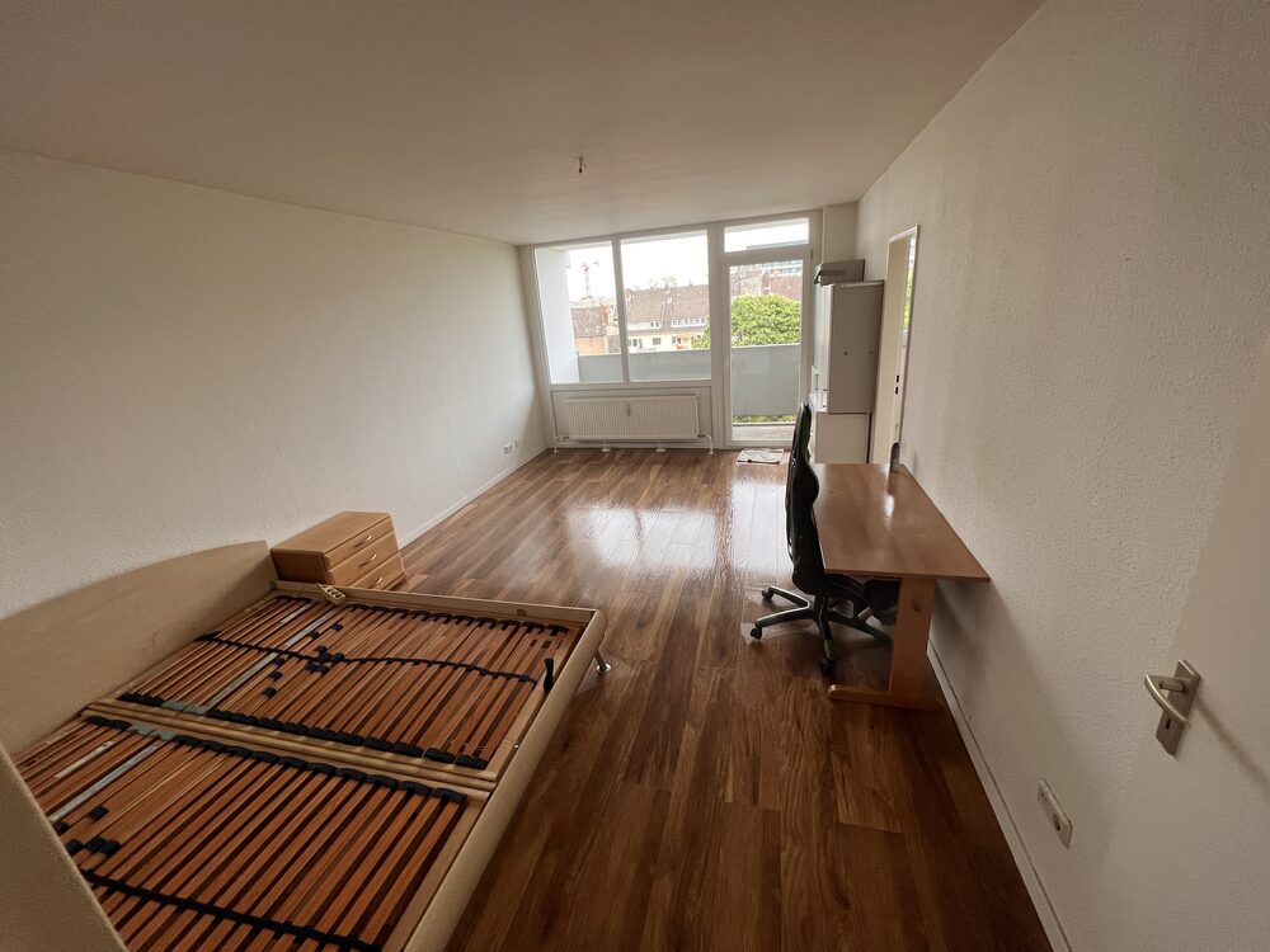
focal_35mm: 13
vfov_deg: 89.9
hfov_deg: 106.2
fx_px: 477
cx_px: 635
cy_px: 476
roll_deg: +4.8
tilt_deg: -19.6
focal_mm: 1.57
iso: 125
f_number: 1.8
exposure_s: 1/99
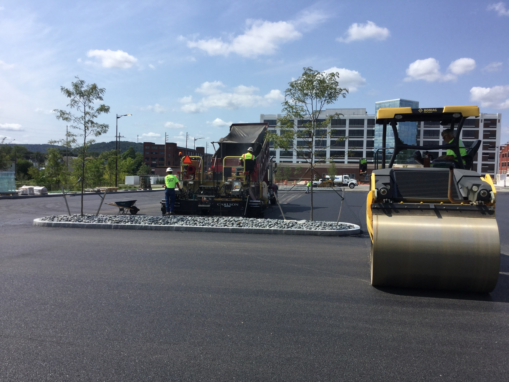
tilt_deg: -3.5
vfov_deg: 45.4
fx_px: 456
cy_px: 191
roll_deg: -2.6
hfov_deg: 58.4
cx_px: 254
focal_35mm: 31
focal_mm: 3.3
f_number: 2.4
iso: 25
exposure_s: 1/1597
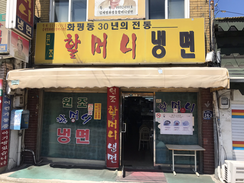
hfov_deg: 63.4
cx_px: 122
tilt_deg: +4.6
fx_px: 197
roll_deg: +0.5
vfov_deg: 49.7
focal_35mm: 28
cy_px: 92
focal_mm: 3.99
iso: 20
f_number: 1.8
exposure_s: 1/2227
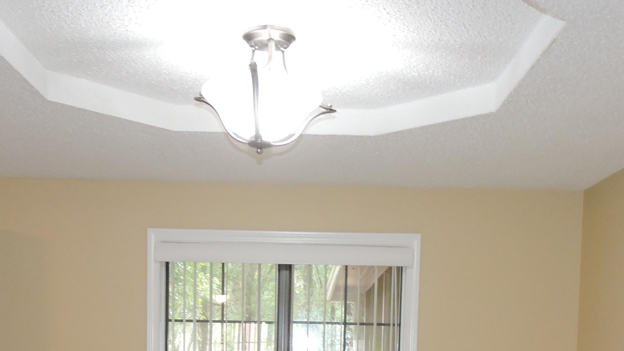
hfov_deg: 42.9
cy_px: 422
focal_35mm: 48
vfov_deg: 22.9
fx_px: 794
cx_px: 303
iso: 400
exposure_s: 1/40
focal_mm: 4.3
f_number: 3.3
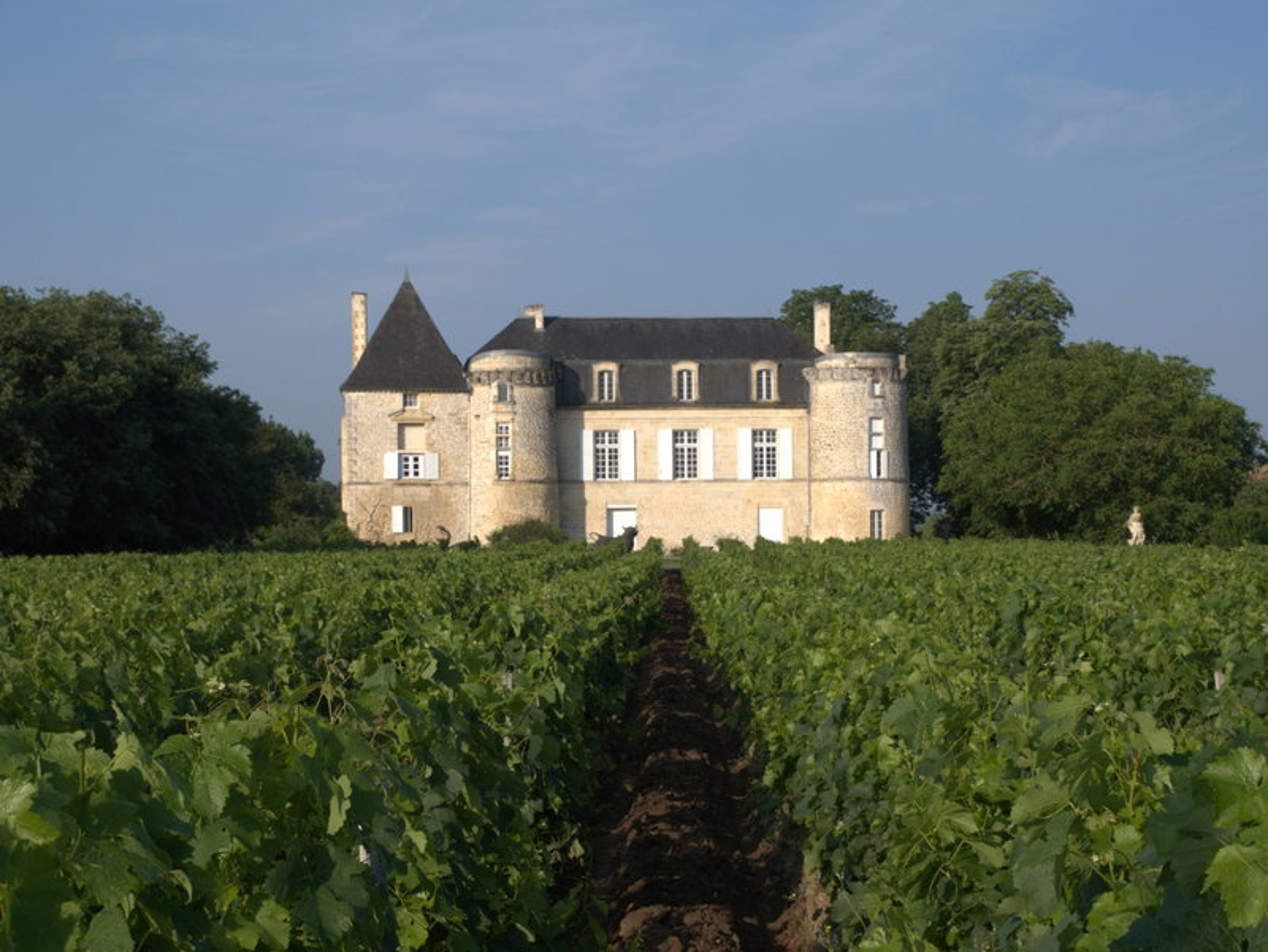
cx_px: 634
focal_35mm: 70
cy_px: 476
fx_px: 2566
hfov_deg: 27.8
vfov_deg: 21.0
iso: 200
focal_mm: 35
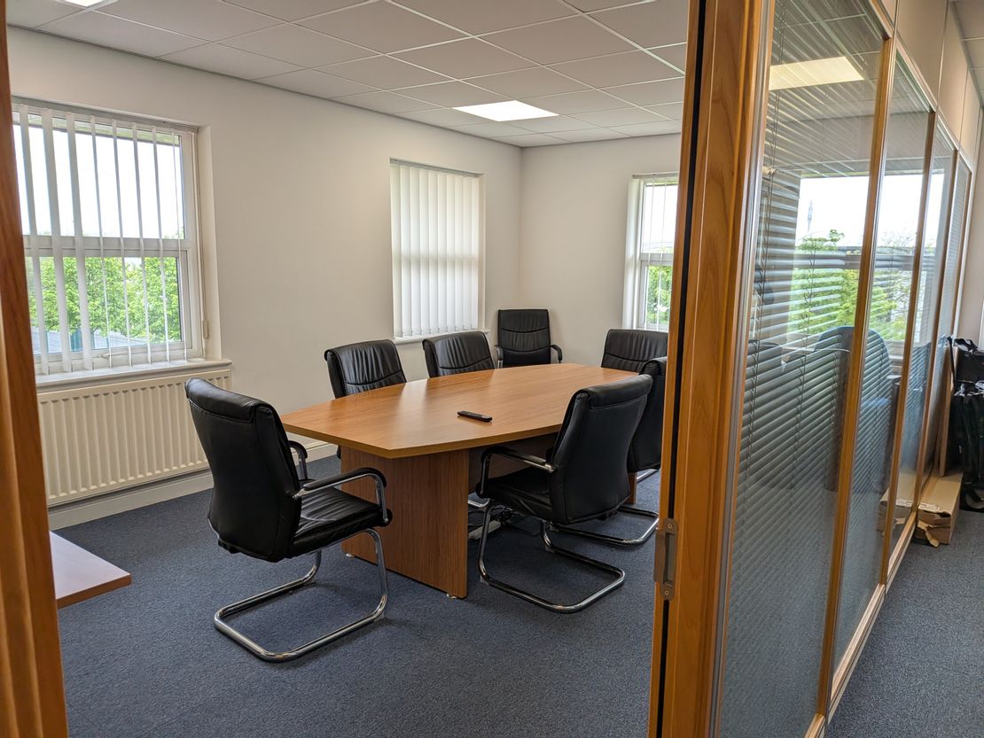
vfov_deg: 56.8
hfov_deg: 71.6
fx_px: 682
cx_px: 492
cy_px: 369
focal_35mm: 24
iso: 25
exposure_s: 1/100
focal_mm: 4.53
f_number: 1.7
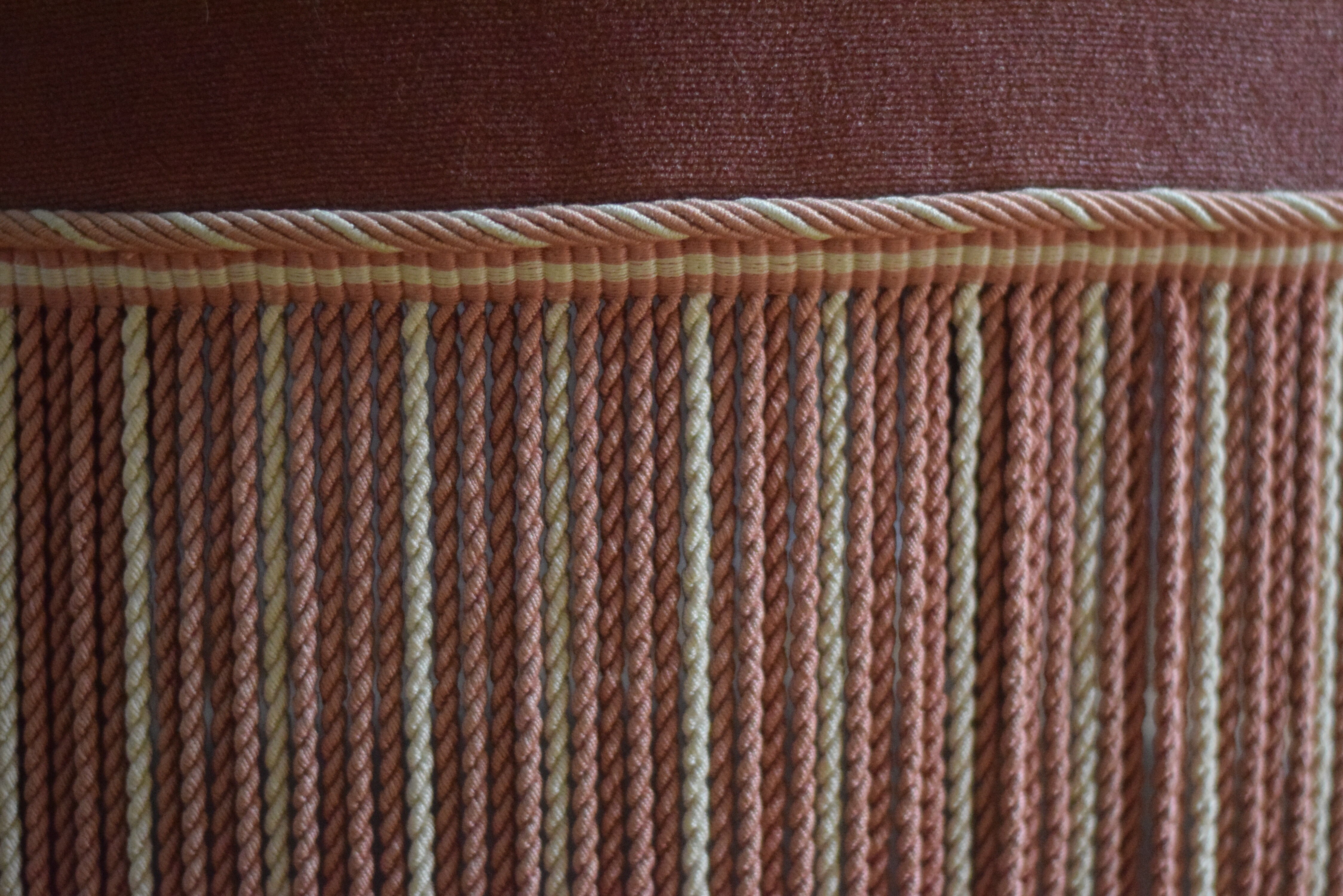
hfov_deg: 27.0
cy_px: 448
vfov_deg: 18.2
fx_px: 2798
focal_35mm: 75
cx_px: 672
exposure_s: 1/400
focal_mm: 50
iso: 6400
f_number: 1.8
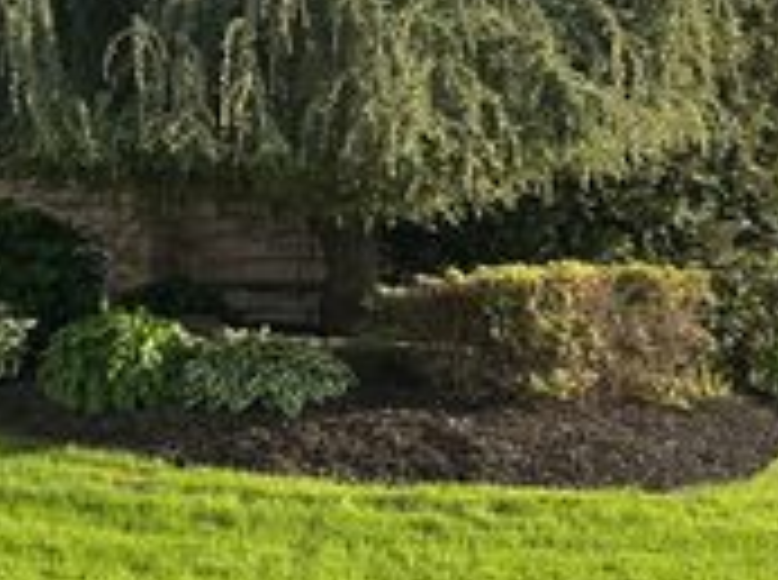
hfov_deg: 22.8
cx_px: 81
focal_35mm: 84
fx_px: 1884
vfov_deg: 17.4
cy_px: 160
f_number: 1.8
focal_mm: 3
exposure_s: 1/1144
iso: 25
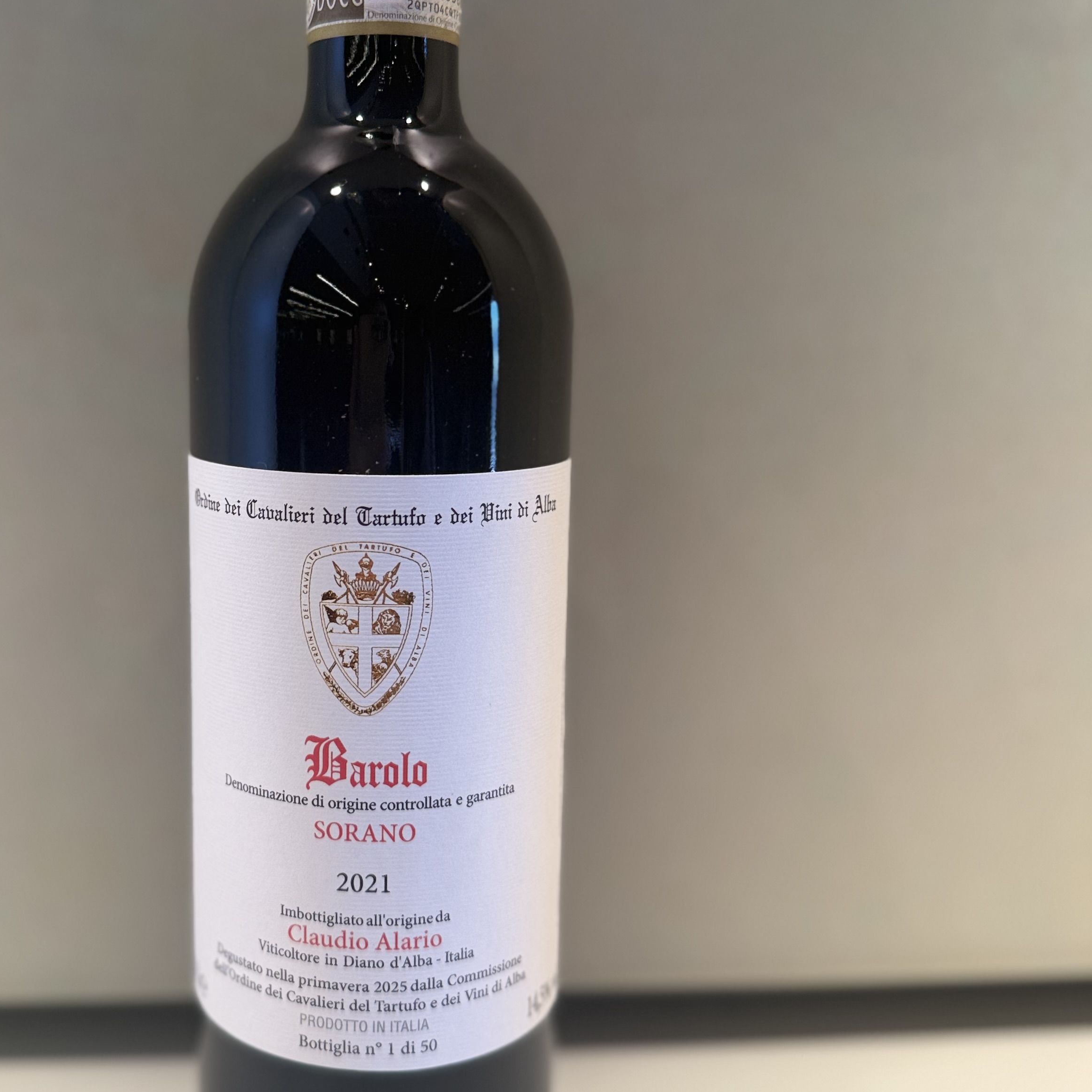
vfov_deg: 44.9
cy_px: 510
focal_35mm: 37
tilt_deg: -8.8
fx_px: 1321
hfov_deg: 44.4
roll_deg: +2.0
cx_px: 387
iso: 125
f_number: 1.78
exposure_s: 1/100
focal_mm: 6.76
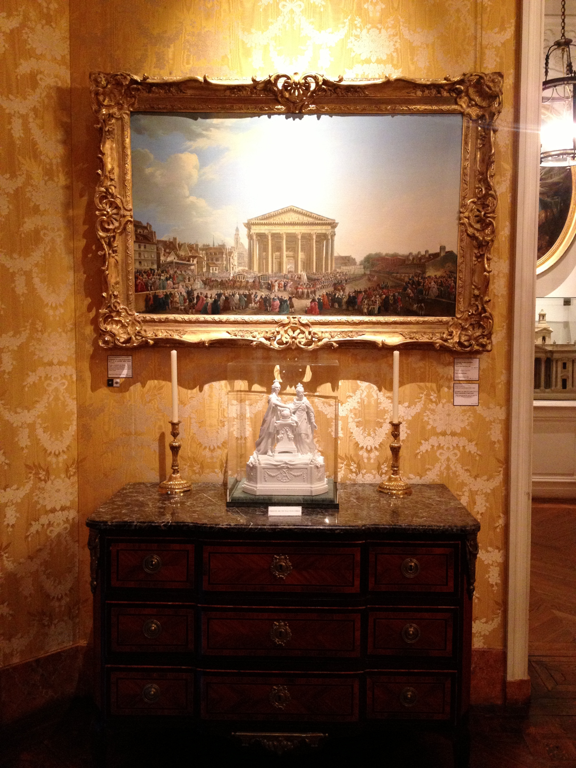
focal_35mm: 35
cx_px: 288
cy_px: 384
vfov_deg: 52.6
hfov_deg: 40.7
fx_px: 777
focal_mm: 4.28
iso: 250
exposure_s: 1/20
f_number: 2.4
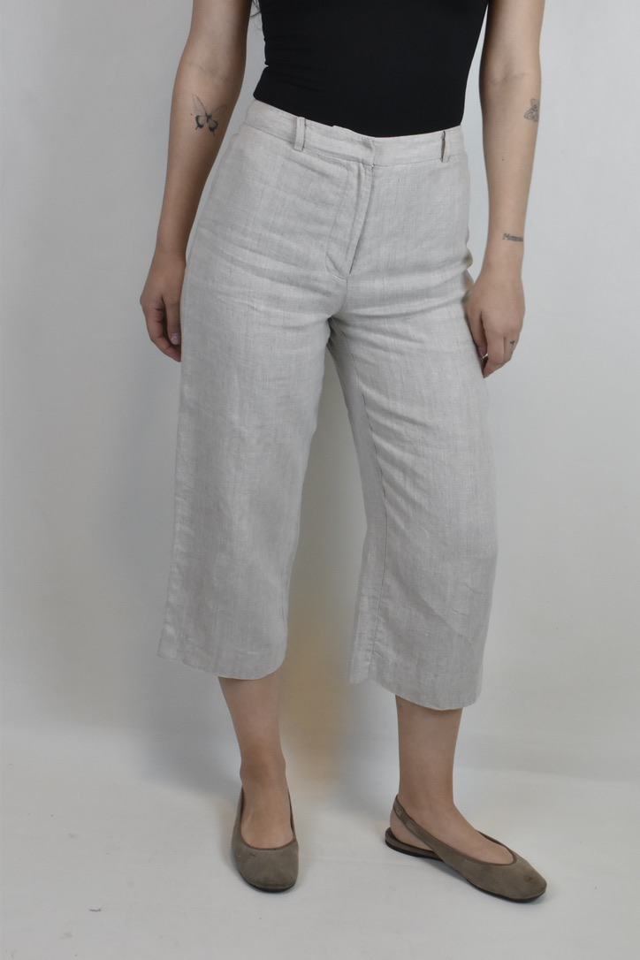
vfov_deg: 36.9
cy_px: 480
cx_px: 320
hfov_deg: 25.1
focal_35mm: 54
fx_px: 1440
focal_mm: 36
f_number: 18
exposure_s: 1/50
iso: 1600
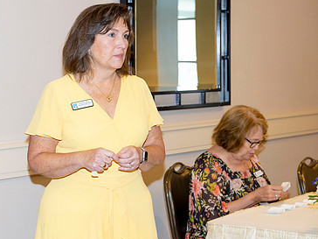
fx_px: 873
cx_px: 66
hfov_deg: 20.4
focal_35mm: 95
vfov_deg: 15.6
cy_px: 120
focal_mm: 62
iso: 1000
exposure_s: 1/100
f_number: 5.6
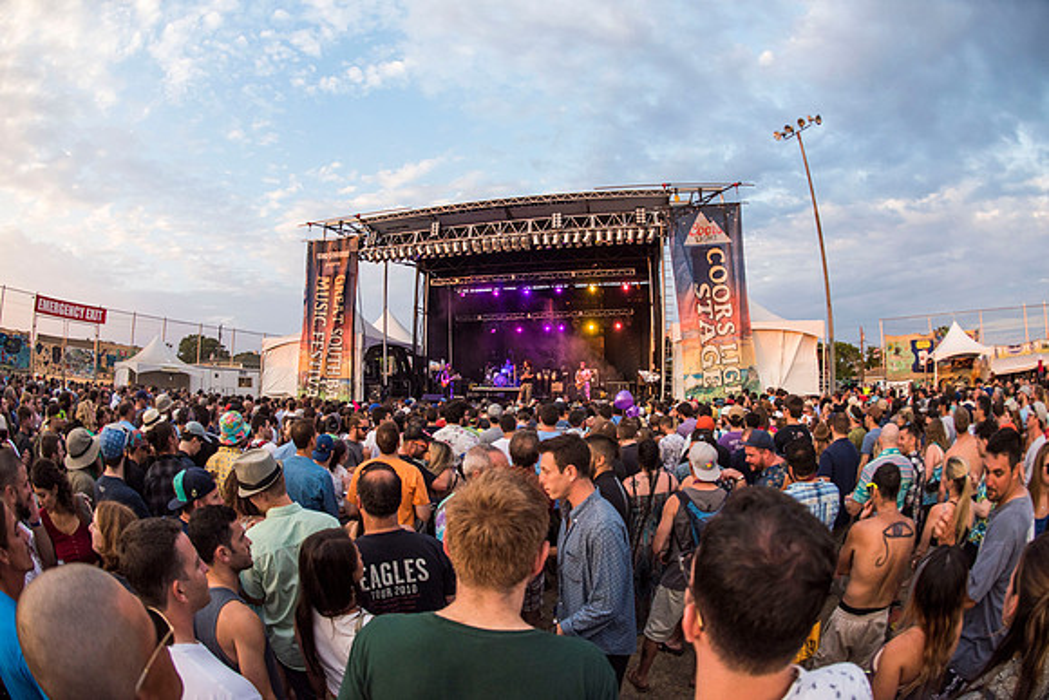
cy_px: 350
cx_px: 524
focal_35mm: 16
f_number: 5.6
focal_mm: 16
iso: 800
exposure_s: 1/1250
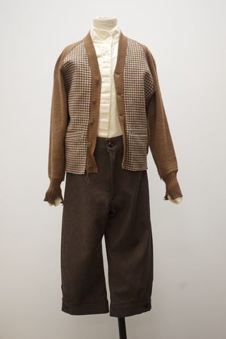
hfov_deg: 23.8
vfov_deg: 35.1
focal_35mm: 57
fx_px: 537
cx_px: 113
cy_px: 170
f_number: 5.6
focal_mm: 38
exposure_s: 1/100
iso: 1600
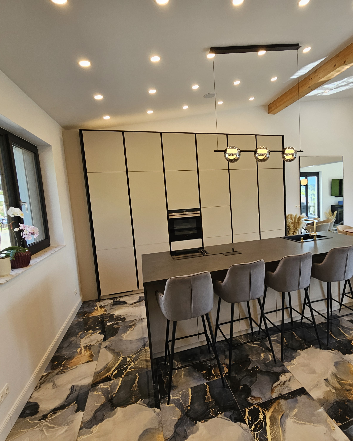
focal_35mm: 17
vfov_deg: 89.6
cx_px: 228
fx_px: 222
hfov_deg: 75.1
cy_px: 220
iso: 125
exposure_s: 1/190
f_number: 2.2
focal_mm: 2.2
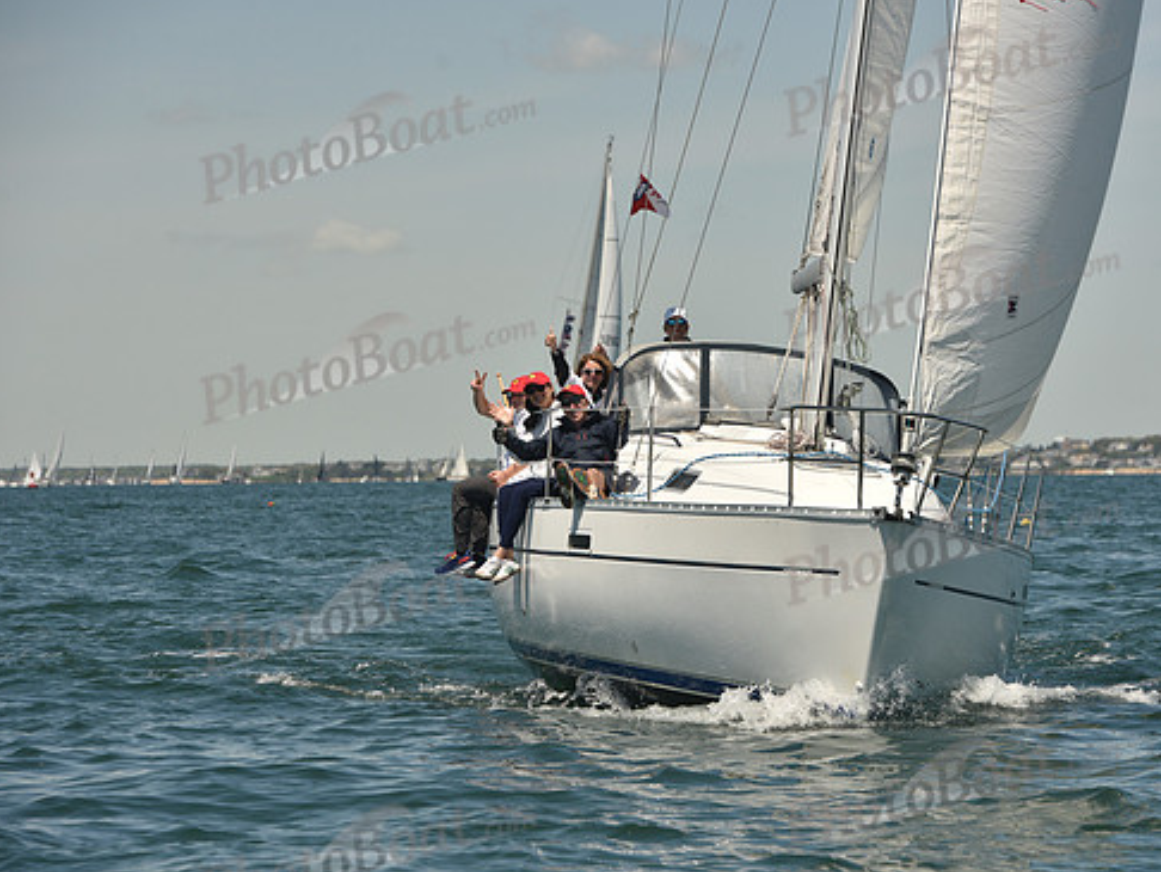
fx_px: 5772
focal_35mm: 172
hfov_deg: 11.5
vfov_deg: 8.6
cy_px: 453
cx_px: 662
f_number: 7.1
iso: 250
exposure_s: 1/800
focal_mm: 150
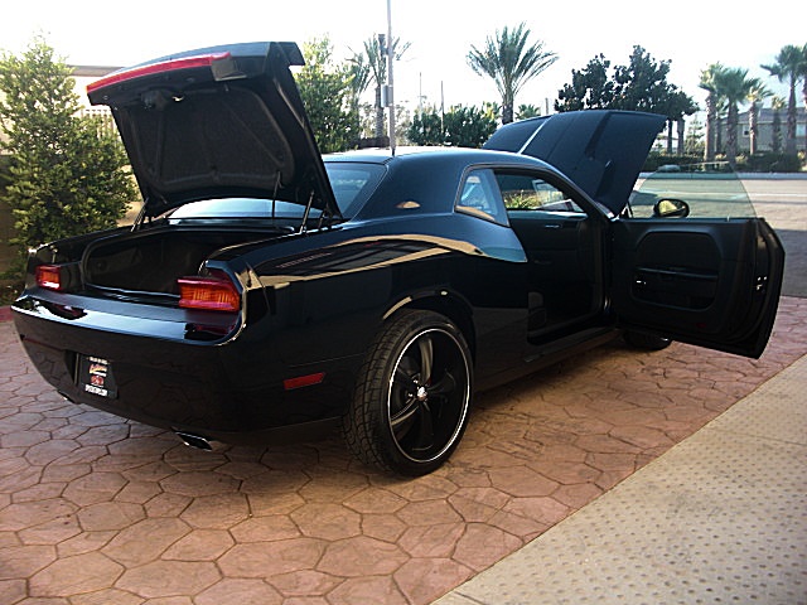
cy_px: 302
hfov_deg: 51.4
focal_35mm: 36
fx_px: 839
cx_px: 404
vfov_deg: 39.7
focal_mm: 6.3
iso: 50
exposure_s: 1/80
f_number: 2.8
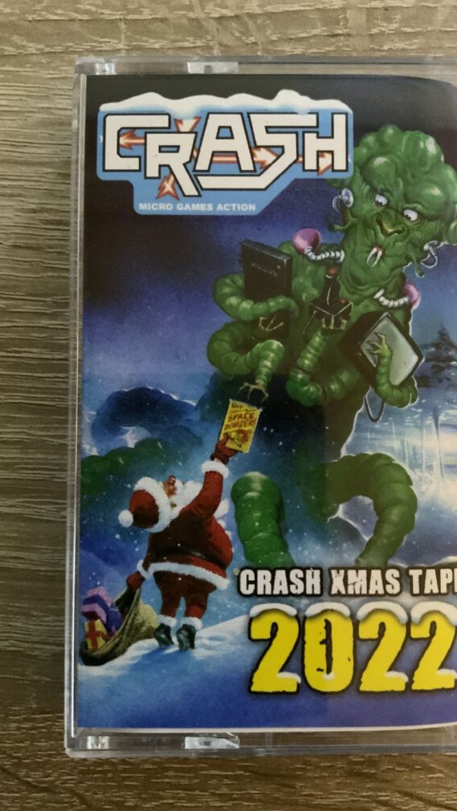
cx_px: 290
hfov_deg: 36.4
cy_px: 410
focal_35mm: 32
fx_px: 689
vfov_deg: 61.0
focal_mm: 3
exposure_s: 1/20
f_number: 1.8
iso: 500
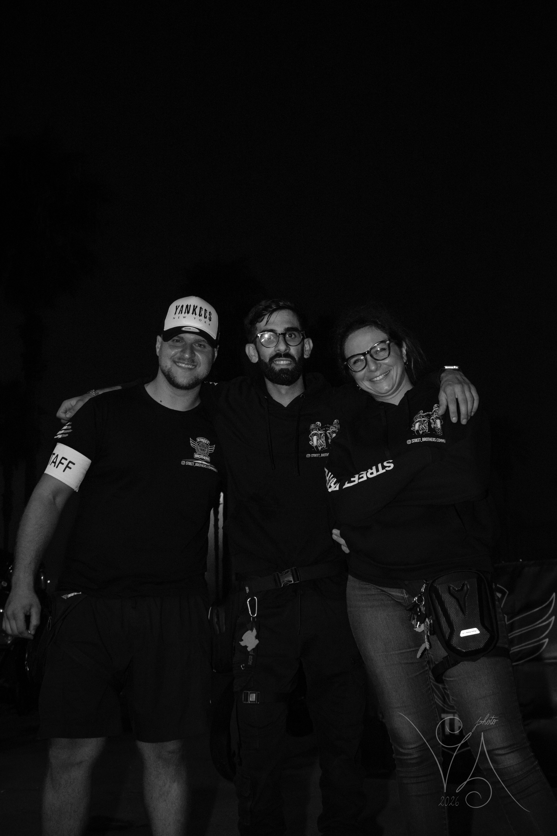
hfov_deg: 36.9
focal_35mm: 36
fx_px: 835
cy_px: 418
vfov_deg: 53.1
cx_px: 278
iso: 1600
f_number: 5.6
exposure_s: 1/200
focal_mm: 24
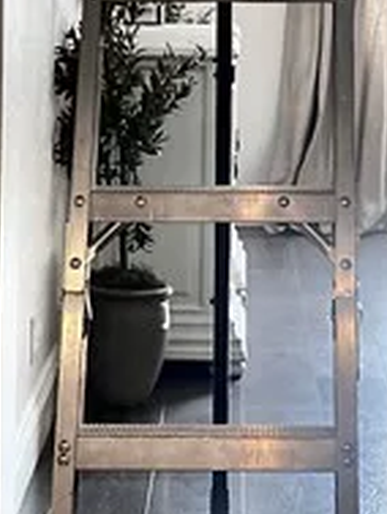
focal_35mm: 141
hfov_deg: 10.5
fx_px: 2099
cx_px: 229
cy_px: -122
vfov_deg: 13.6
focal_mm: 5.1
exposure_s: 1/60
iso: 80
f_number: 1.6
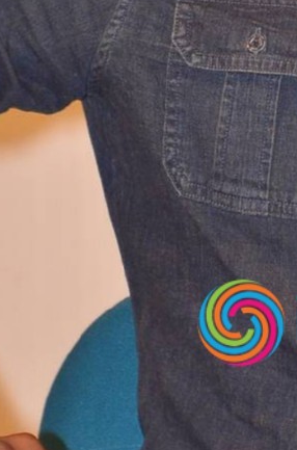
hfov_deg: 2.5
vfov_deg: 3.8
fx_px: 6847
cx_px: 427
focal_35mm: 550
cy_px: -39
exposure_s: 1/60
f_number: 5.6
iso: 1600
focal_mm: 105
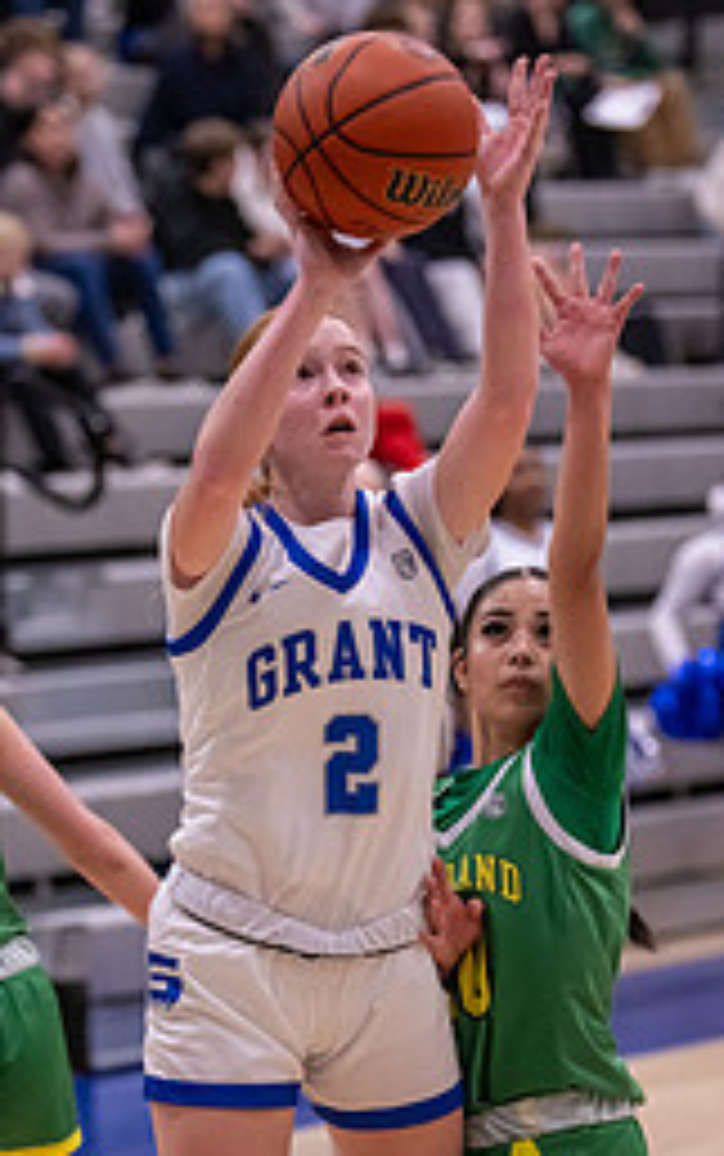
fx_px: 6177
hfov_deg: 6.7
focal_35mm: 196
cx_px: 315
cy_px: 814
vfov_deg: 10.7
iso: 4500
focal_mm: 110
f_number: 2.8
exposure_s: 1/1000
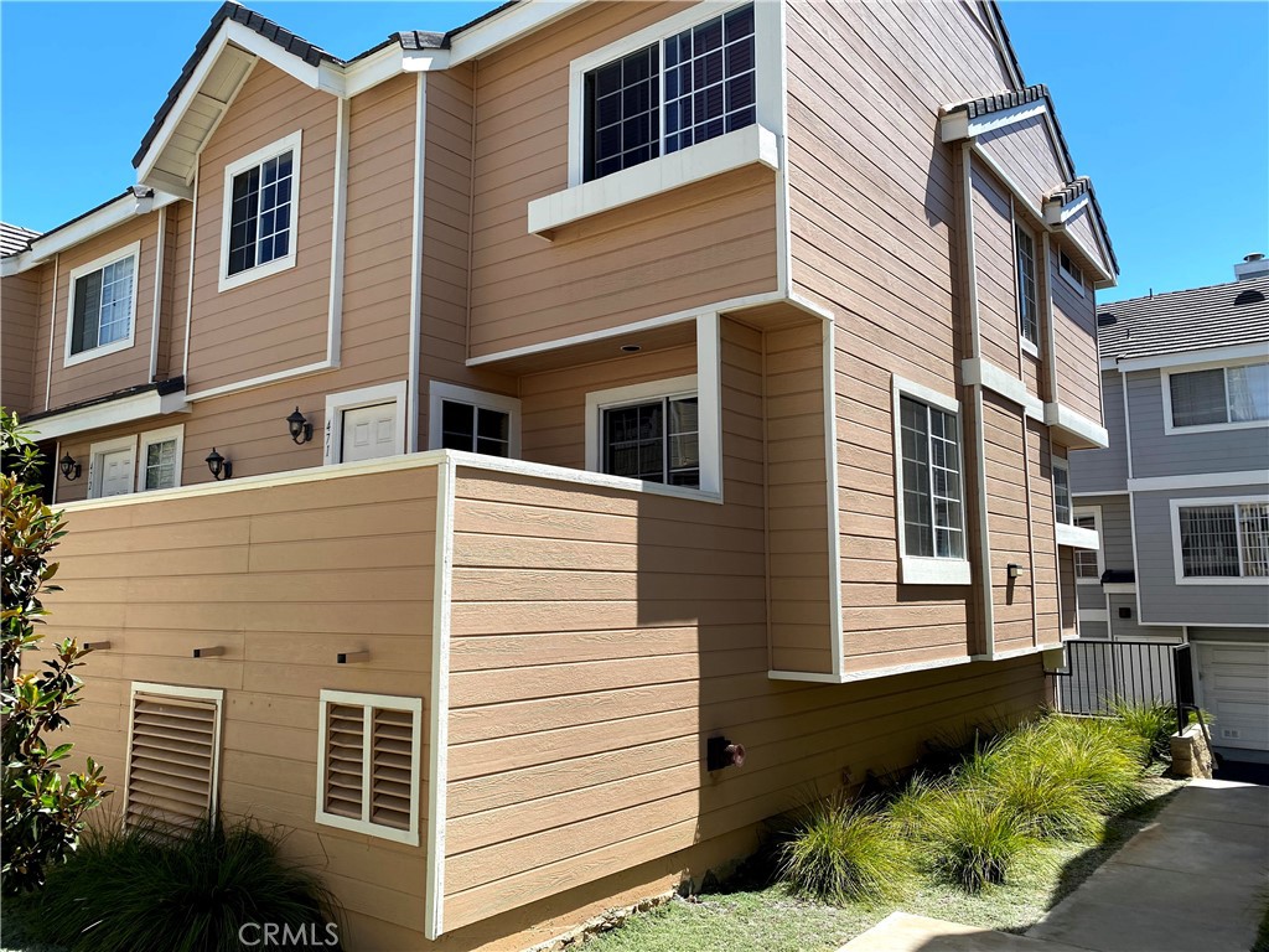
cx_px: 634
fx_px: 953
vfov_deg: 53.1
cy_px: 476
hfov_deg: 67.3
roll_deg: -0.1
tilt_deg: +7.3
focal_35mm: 26
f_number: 1.8
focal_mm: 4.25
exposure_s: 1/1866
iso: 32
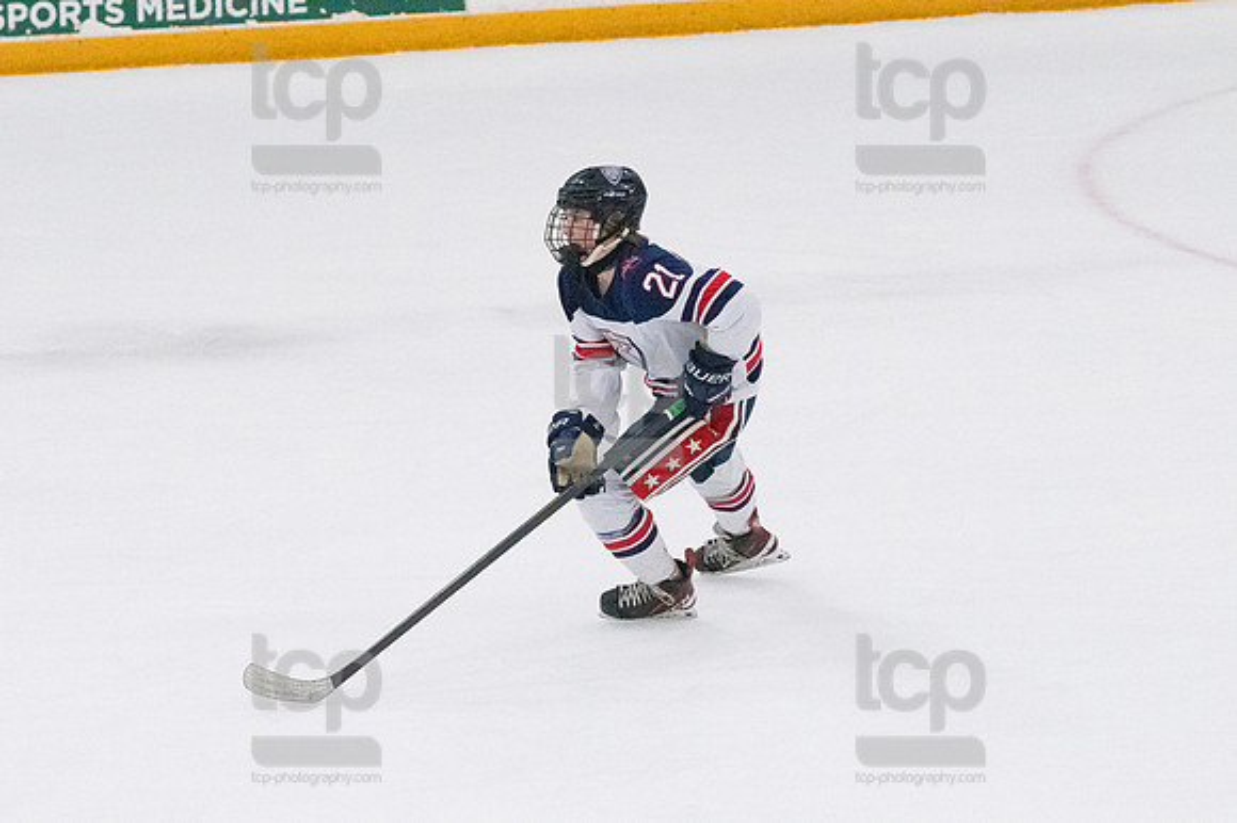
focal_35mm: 240
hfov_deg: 8.6
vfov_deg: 5.7
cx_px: 618
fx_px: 8242
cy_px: 412
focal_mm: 160
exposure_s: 1/1600
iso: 8000
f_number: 5
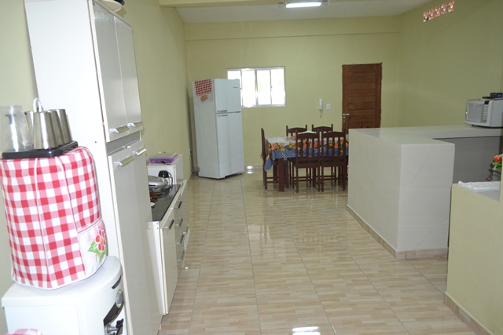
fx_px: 377
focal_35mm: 27
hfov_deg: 67.4
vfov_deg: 48.0
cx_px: 252
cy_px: 168
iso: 1000
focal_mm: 18
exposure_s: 1/60
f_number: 3.5
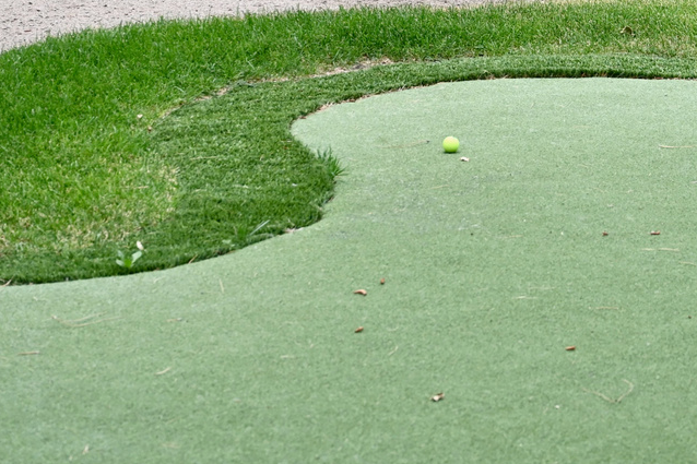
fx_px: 2671
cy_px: -89
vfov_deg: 9.8
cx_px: 635
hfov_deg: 14.7
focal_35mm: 138
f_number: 5
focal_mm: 43
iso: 200
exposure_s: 1/250
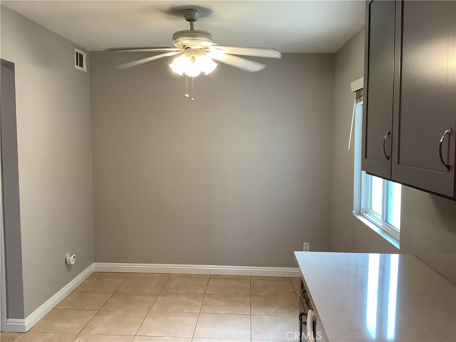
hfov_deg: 58.4
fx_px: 408
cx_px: 228
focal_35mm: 31
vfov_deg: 45.4
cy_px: 171
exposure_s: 1/60
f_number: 2.4
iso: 50
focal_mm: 3.3
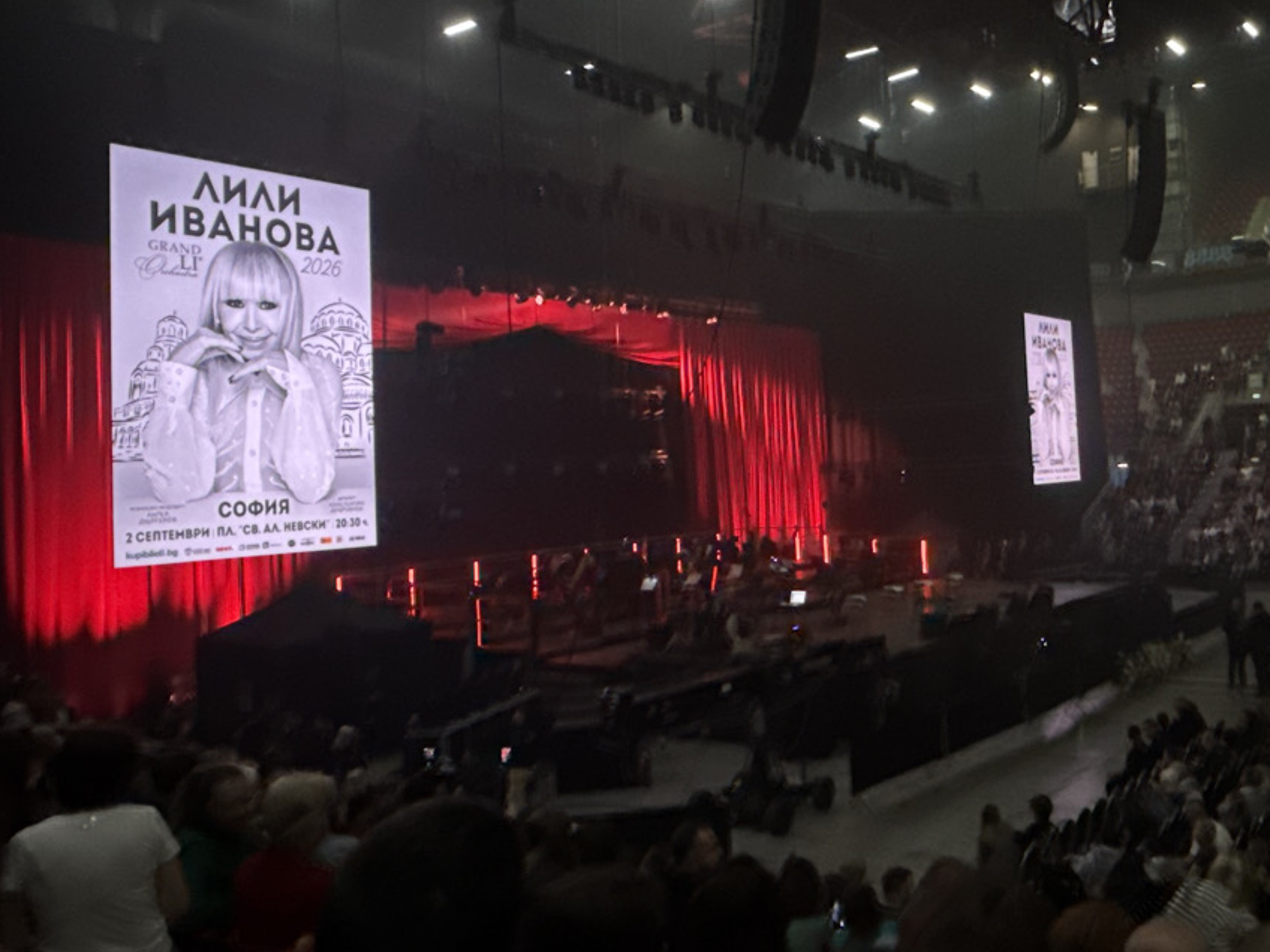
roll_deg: +2.1
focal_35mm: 33
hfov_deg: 54.0
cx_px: 869
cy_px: 395
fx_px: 1211
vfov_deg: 42.8
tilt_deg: +2.7
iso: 1600
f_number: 2.2
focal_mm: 2.22
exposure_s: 1/50
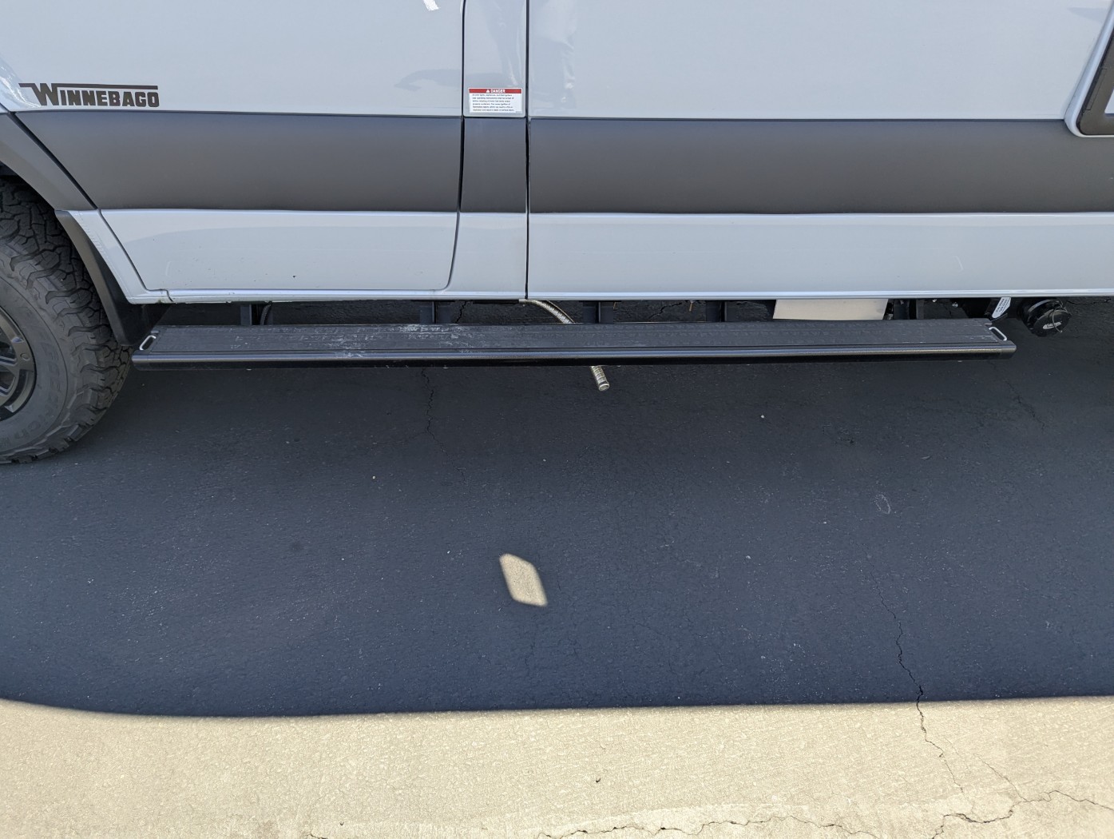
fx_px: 773
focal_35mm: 24
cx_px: 557
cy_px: 420
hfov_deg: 71.5
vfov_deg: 56.9
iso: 55
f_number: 1.85
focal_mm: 6.81
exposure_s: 1/397
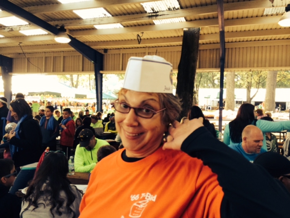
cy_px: 109
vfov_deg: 46.8
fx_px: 251
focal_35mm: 30
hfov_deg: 60.0
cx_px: 145
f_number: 2.2
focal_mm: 4.12
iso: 64
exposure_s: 1/120
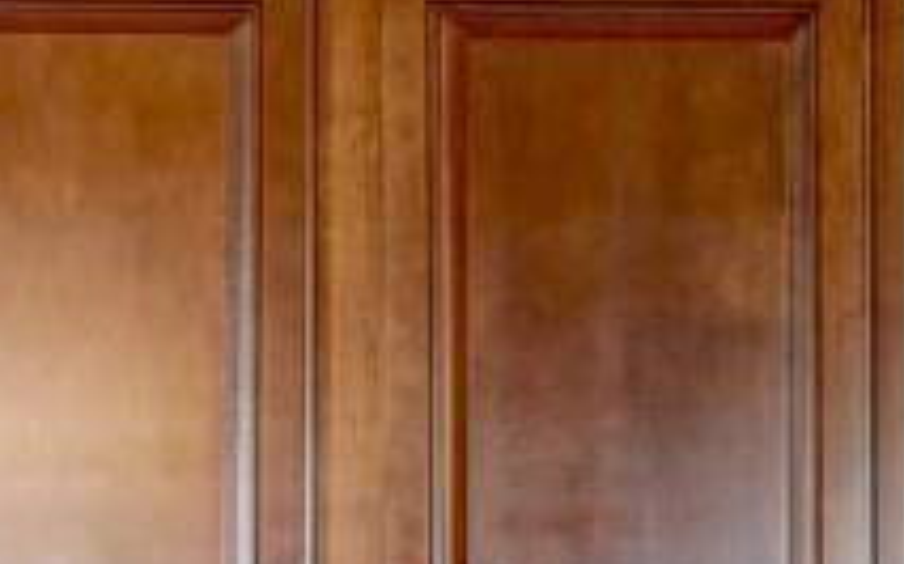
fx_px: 4532
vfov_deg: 7.0
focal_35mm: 184
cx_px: 1715
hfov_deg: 10.6
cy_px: 920
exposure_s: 1/15
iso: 400
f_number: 8
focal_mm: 24
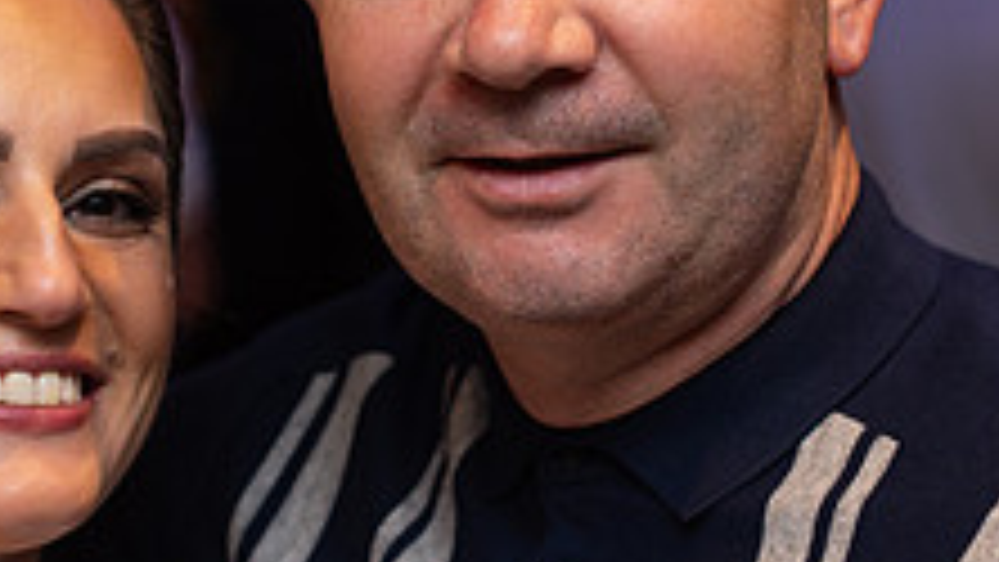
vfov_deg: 9.5
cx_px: 458
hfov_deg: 16.9
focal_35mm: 127
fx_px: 3365
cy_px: 182
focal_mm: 35
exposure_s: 1/100
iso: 250
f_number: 2.5
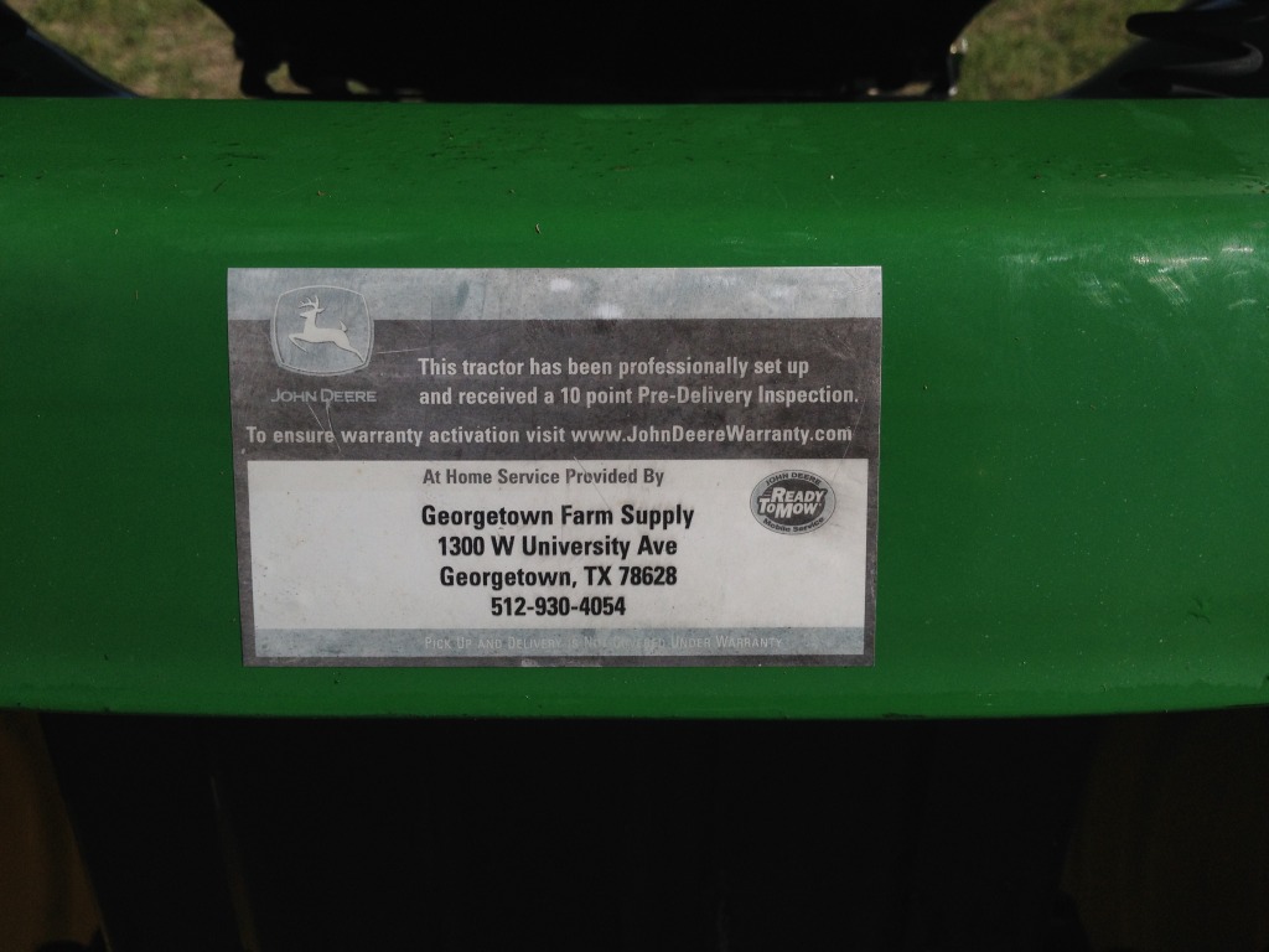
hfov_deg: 52.6
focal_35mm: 35
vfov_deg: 40.7
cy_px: 476
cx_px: 634
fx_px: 1283
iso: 50
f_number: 2.4
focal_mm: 4.28
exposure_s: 1/3953
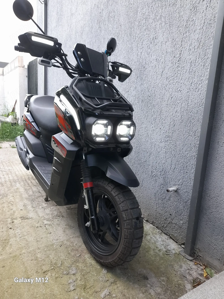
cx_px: 112
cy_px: 150
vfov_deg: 69.4
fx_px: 216
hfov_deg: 54.9
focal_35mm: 25
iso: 50
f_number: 2
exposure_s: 1/60
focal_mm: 4.6
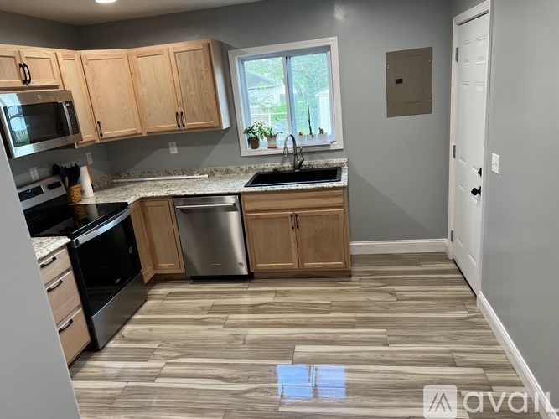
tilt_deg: -19.0
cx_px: 280
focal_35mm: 26
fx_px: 420
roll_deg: +5.4
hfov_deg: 67.3
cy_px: 210
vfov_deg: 53.0
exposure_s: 1/120
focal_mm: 5.7
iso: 125
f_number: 1.5
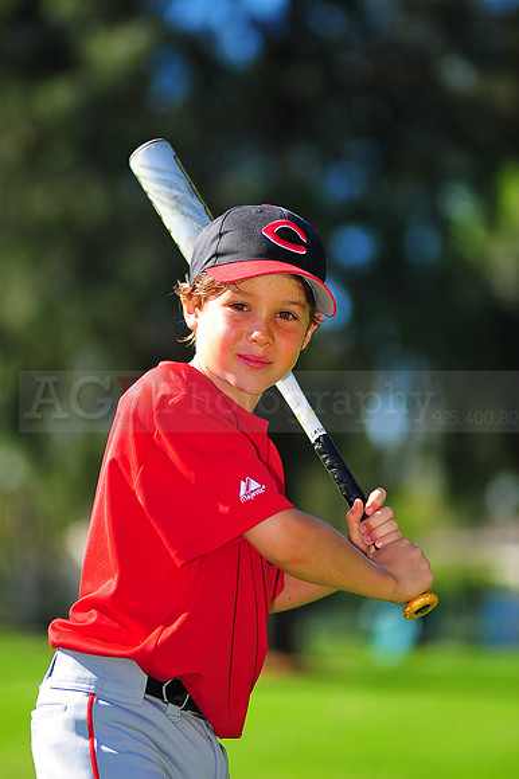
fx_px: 3897
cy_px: 390
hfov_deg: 7.6
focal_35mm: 180
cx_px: 260
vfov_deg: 11.4
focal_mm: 180
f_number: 3.5
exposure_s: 1/1000
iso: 200
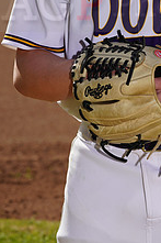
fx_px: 3386
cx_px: 192
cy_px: -3
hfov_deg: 2.7
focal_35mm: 504
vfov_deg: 4.1
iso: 100
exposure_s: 1/250
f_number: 10
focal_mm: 192
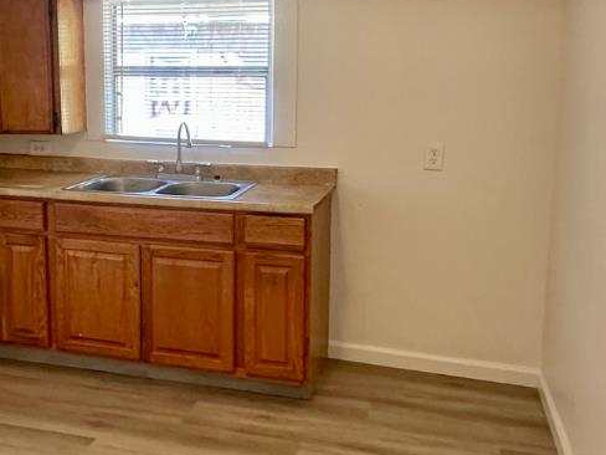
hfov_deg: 42.9
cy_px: 163
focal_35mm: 43
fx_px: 753
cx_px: 176
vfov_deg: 33.4
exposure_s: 1/120
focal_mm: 2.22
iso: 320
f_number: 2.2
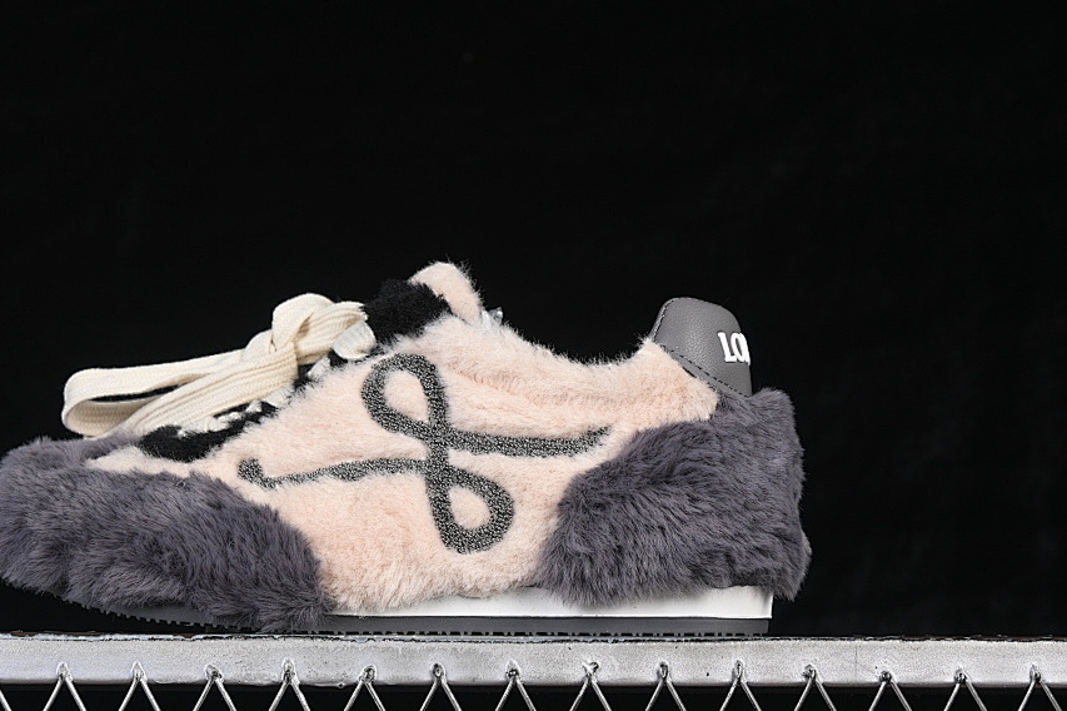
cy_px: 356
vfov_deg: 14.4
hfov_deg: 21.4
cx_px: 403
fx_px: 2814
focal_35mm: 95
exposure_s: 1/80
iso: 160
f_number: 7.1
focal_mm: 50
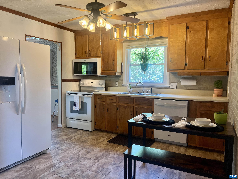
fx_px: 179
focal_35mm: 26
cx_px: 119
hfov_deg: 67.3
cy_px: 90
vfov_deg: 53.1
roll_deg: -0.6
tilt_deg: -4.9
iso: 80
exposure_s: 1/60
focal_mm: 5.7
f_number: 1.5
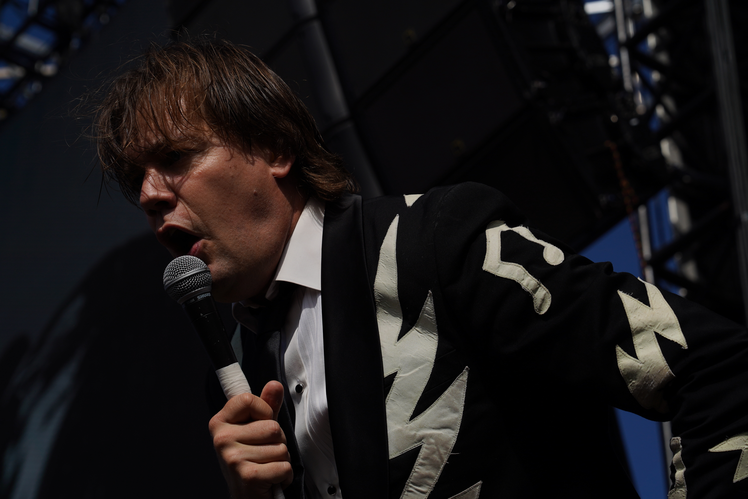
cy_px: 250
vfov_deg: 13.0
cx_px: 374
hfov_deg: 19.5
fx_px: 2181
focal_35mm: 105
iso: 100
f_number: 8
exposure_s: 1/1600
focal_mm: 105
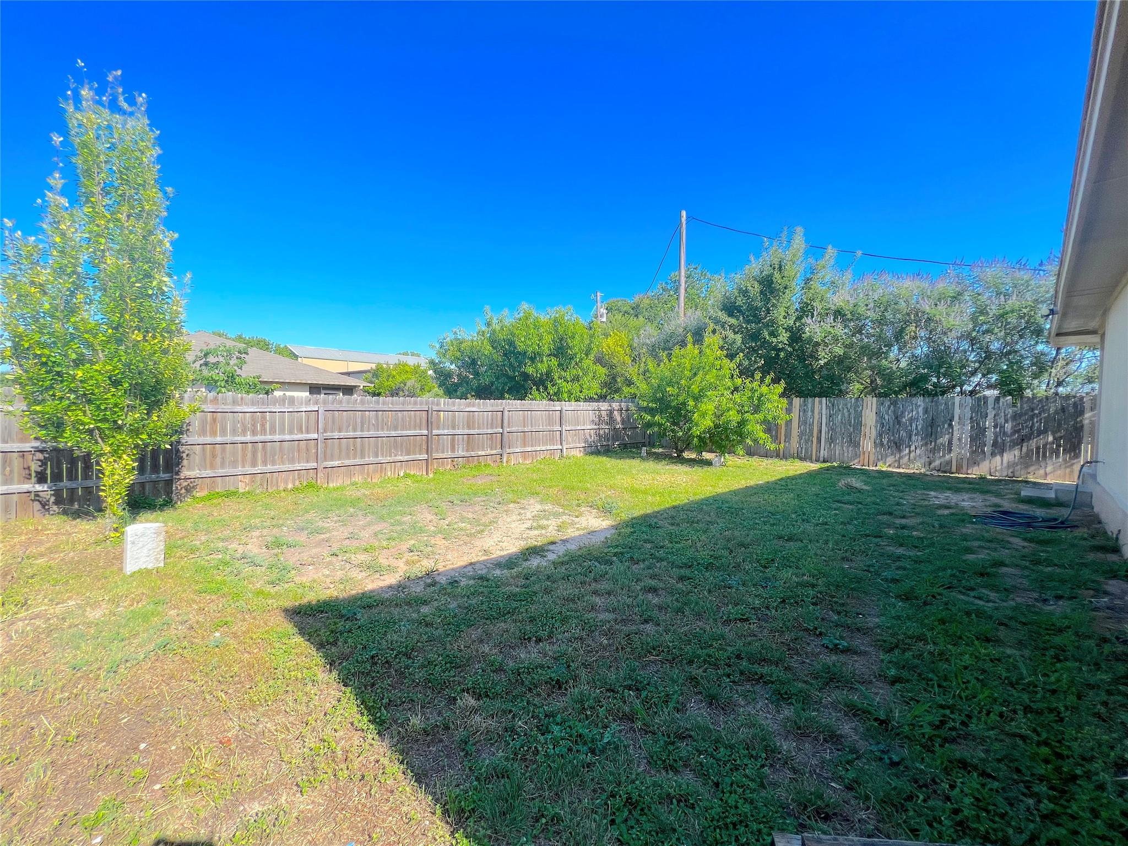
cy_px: 423
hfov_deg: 106.2
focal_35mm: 13
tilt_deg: -2.6
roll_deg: -1.1
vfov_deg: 89.9
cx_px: 564
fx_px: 424
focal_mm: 1.57
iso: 32
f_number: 1.8
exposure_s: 1/1179
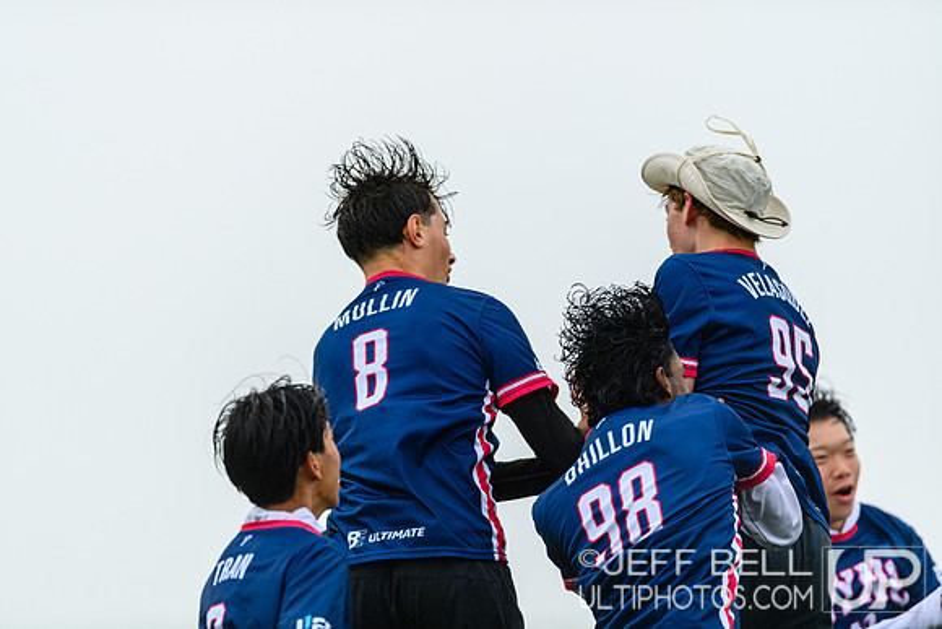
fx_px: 10469
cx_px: 471
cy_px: 314
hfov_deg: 5.2
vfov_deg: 3.4
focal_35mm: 400
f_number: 3.2
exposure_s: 1/1250
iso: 400
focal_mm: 400
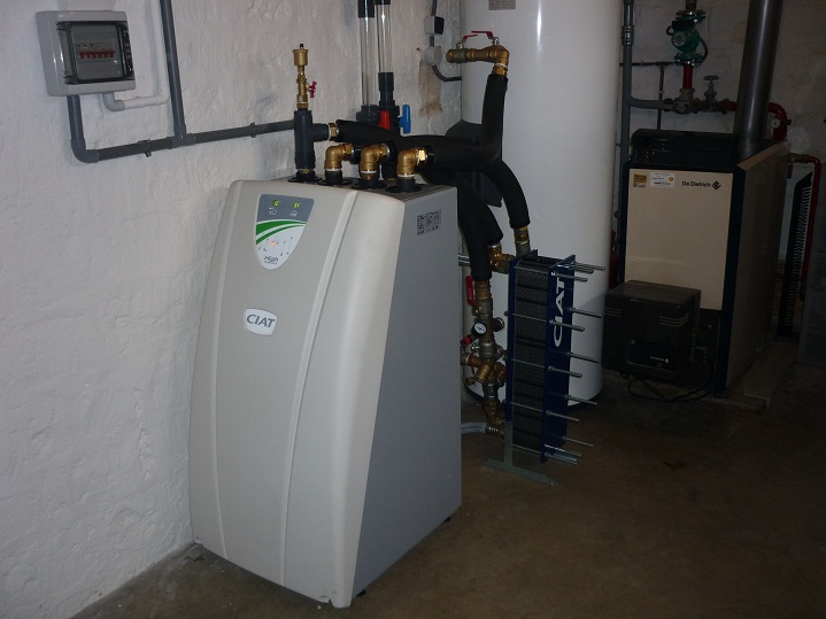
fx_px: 787
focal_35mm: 33
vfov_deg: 42.9
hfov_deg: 55.4
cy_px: 310
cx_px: 413
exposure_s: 1/30
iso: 100
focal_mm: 5.5
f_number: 2.8
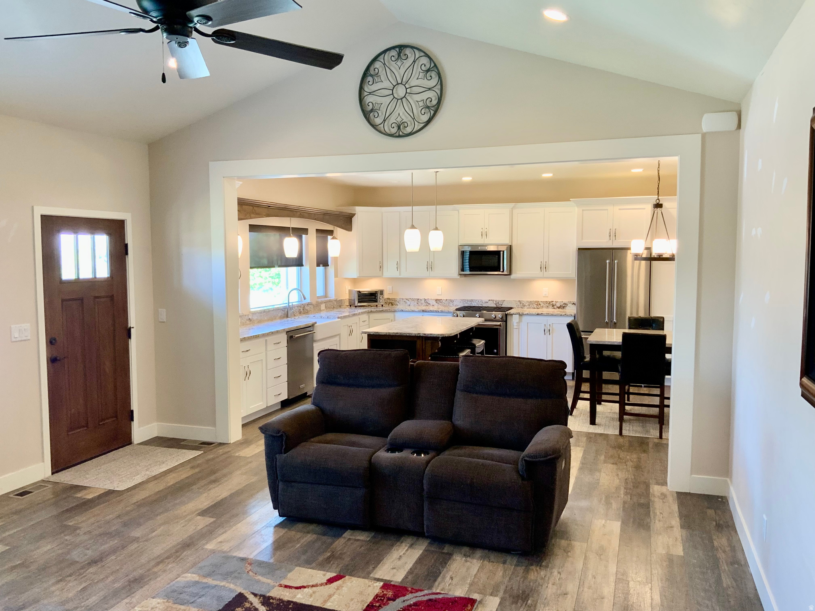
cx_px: 408
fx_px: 683
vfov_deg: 48.2
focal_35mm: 29
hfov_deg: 61.7
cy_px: 306
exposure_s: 1/60
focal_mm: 3
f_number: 1.8
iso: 80
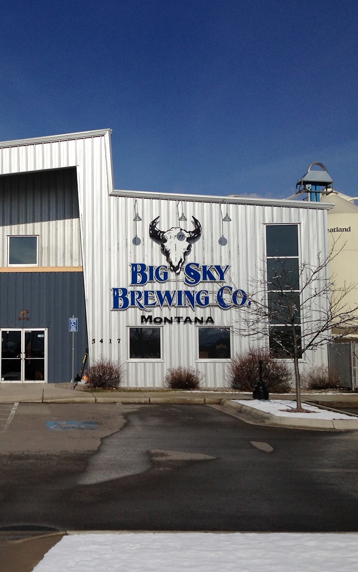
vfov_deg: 42.6
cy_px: 287
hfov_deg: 26.4
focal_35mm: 47
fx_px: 733
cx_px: 25
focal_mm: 4.13
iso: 50
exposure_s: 1/5435
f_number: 2.4
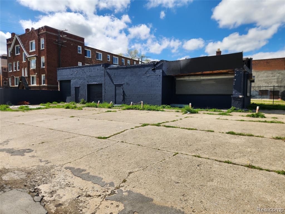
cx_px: 142
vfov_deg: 58.9
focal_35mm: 23
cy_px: 107
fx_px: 189
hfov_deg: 73.9
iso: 20
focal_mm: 5.4
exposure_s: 1/2192
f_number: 1.8
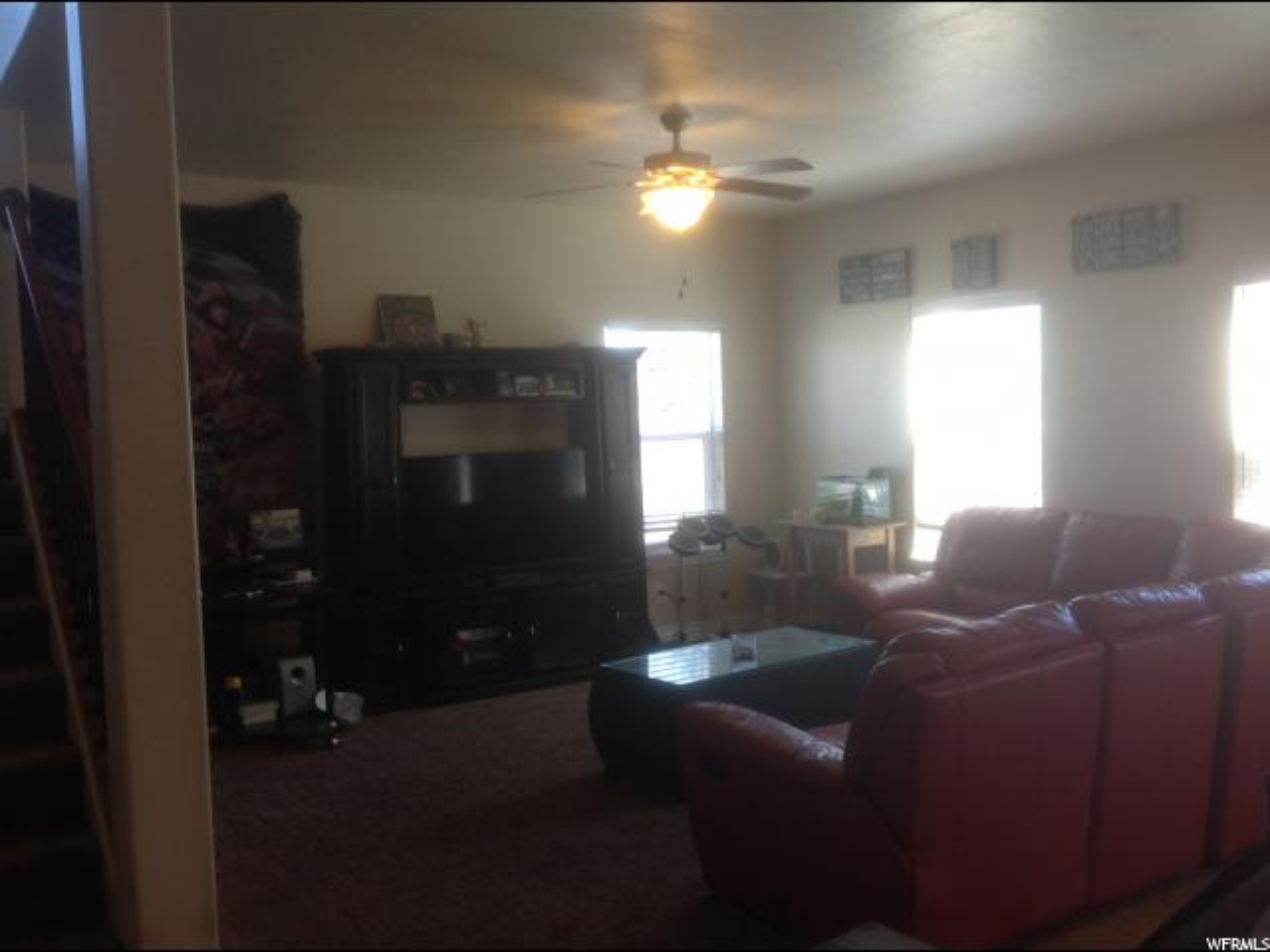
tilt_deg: -3.6
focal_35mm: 35
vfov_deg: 40.7
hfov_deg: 52.6
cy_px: 476
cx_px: 635
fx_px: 1284
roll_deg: +0.9
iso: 64
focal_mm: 4.28
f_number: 2.4
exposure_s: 1/40
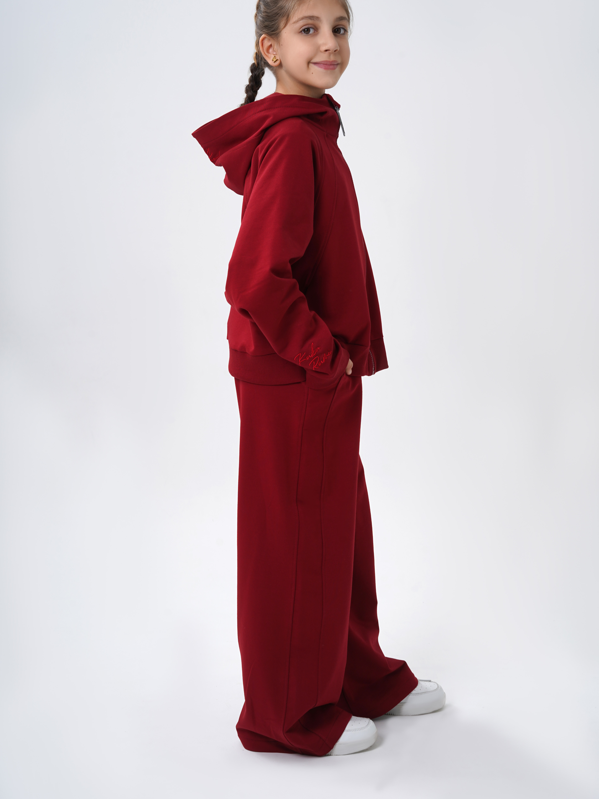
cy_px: 357
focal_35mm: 56
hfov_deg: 26.1
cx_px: 298
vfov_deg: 34.3
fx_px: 1292
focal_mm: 50
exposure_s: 1/160
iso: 100
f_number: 10
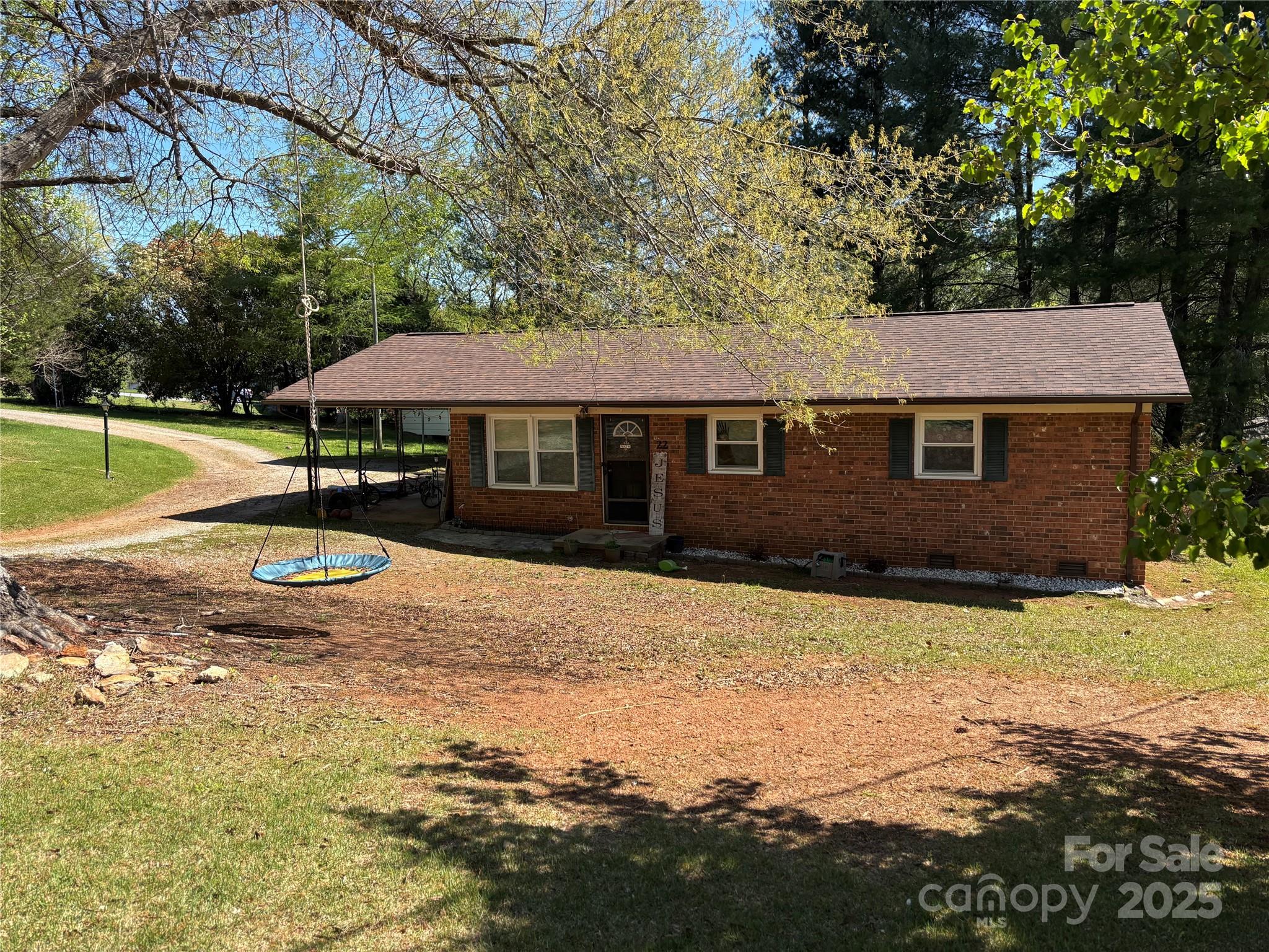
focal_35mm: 26
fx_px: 953
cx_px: 634
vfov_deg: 53.1
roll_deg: +1.0
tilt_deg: -5.7
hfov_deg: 67.3
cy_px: 476
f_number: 1.6
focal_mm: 5.96
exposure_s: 1/1418
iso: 50
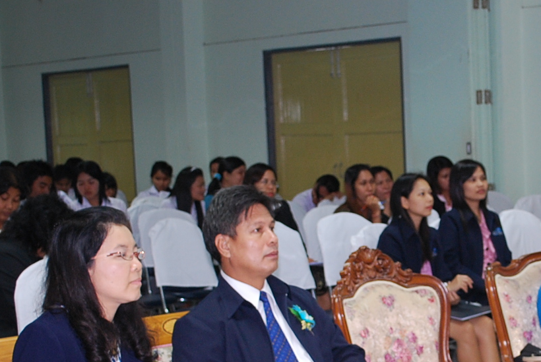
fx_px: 1279
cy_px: 301
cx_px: 455
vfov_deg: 16.0
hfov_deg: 23.4
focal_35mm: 85
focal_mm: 24
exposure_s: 1/30
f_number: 4.2
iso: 400
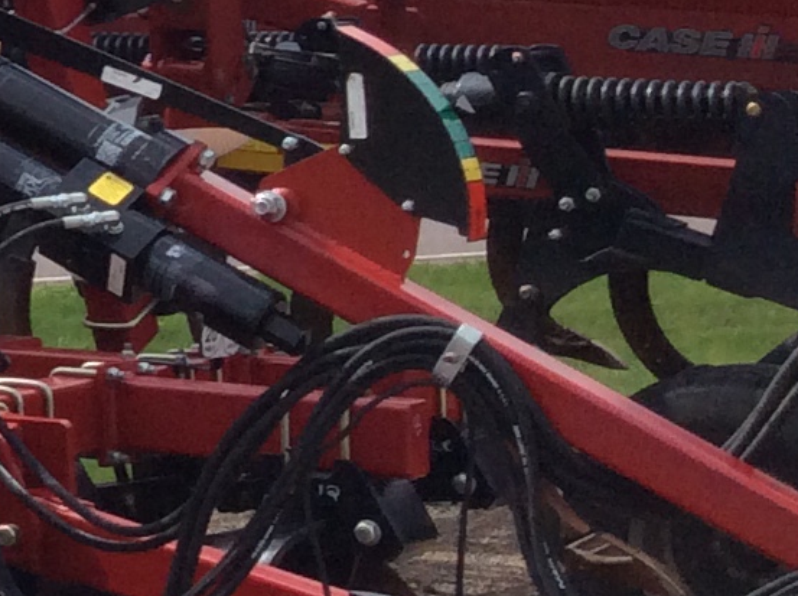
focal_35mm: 150
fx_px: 3453
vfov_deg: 9.7
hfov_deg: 11.3
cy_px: -136
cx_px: -1006
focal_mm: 3.3
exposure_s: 1/1362
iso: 32
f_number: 2.4
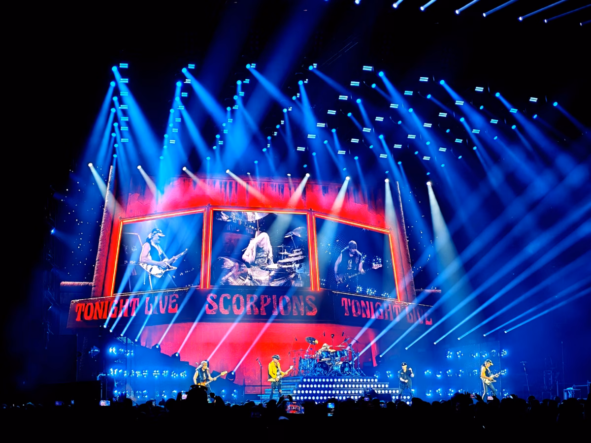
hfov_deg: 27.8
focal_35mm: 70
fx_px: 1195
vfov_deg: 21.0
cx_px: 296
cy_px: 222
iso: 500
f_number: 1.9
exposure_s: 1/100
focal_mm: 6.12
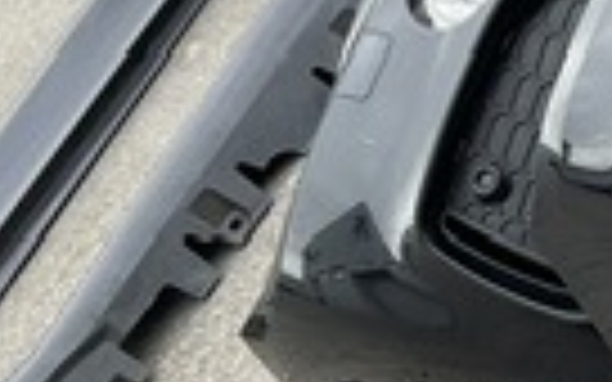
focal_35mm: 145
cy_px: -126
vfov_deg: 8.9
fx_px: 2418
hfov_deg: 12.7
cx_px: 1215
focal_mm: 3
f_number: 1.8
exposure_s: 1/122
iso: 20
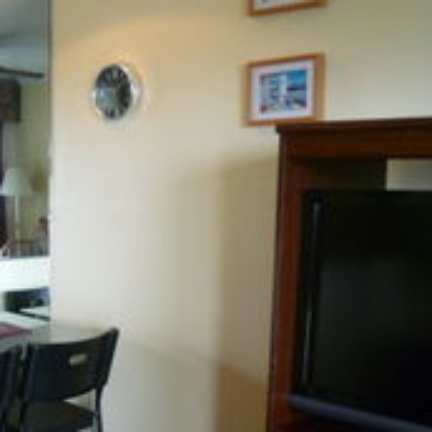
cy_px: 316
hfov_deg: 29.3
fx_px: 777
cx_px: 15
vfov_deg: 30.6
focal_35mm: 55
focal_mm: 5.2
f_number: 3.3
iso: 320
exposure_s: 1/30
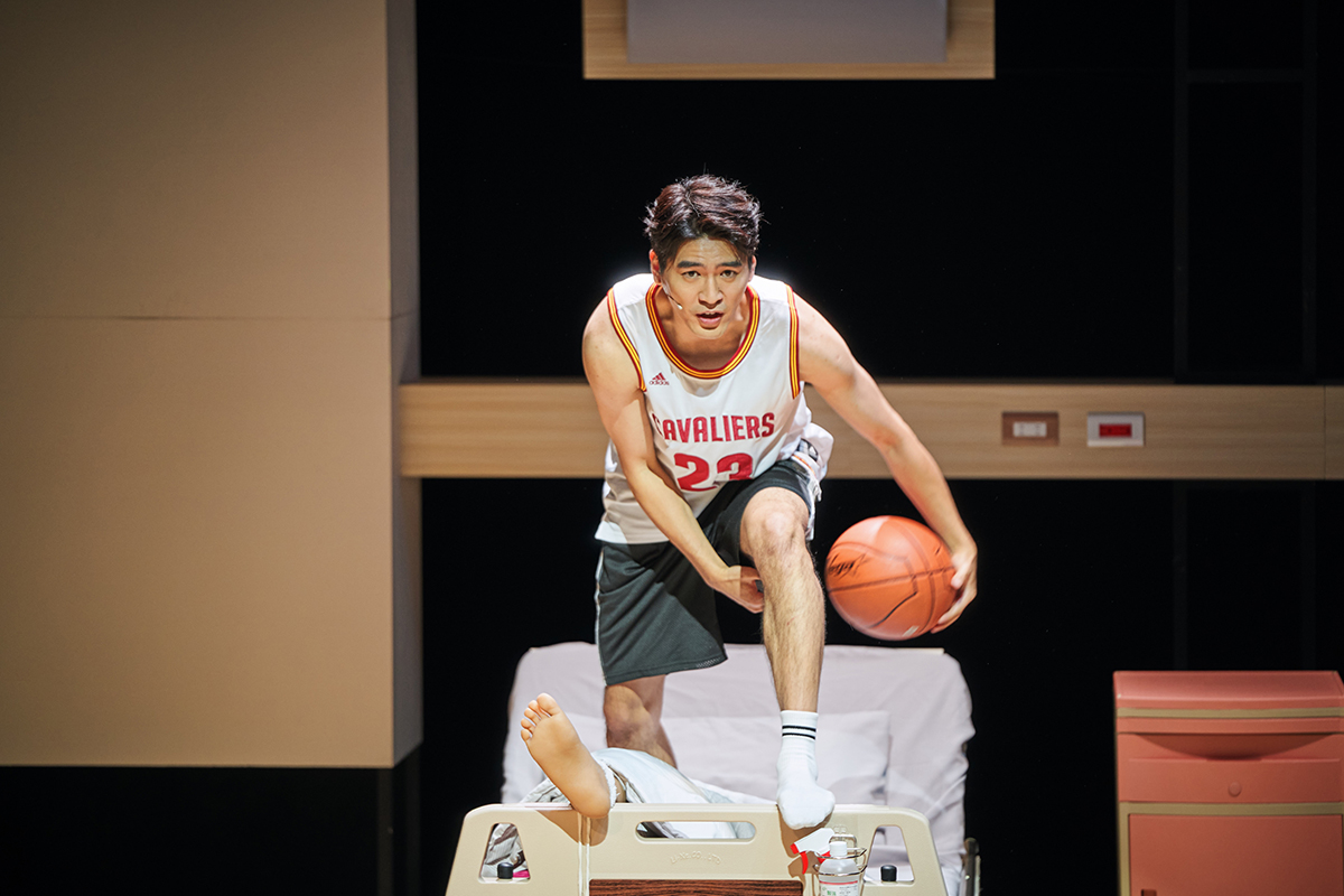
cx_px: 672
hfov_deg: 13.2
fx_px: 5824
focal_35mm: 156
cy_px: 448
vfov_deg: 8.8
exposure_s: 1/250
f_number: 2.8
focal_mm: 156
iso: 640
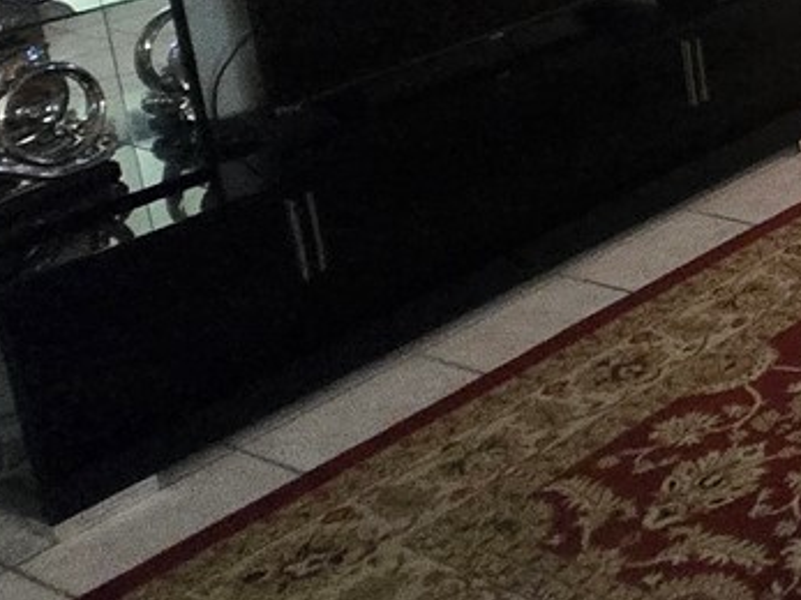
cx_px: 1371
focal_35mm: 60
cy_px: -138
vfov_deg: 22.3
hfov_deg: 22.3
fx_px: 1388
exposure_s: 1/60
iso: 800
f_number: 2.2
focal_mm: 1.7
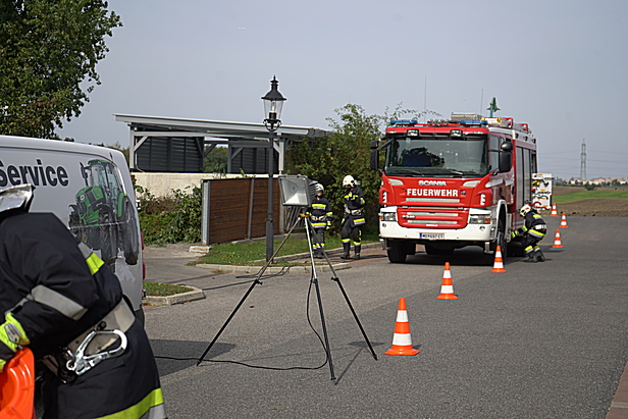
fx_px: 1221
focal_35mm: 70
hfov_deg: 28.8
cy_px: 210
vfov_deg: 19.5
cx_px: 314
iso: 125
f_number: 5.6
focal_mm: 70
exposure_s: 1/1000
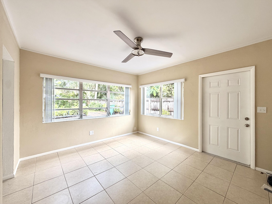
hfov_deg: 102.1
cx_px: 136
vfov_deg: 85.7
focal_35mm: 14
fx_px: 110
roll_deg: +0.2
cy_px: 102
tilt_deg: -0.3
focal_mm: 2.22
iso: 100
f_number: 2.2
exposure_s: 1/121
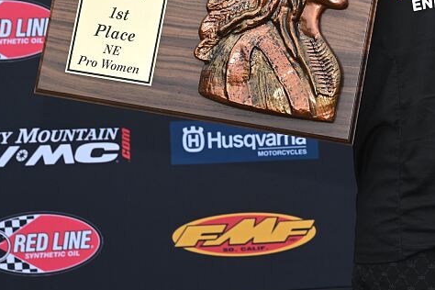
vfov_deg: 10.5
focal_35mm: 129
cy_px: -41
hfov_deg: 15.5
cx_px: 454
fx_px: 1559
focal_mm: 51
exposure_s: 1/640
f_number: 7.1
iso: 320
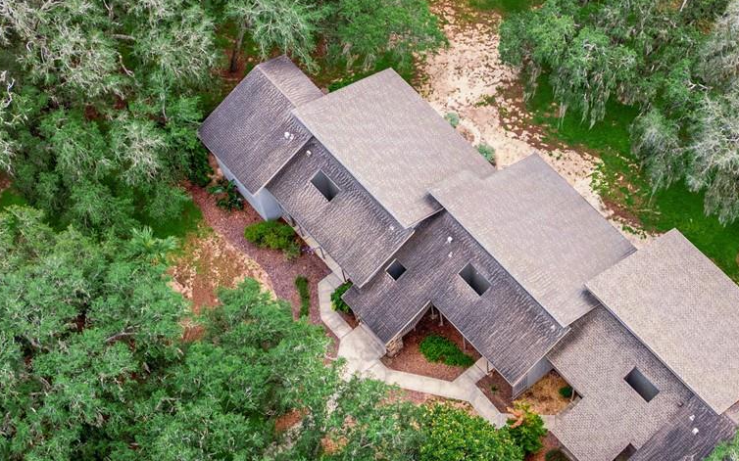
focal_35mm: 54
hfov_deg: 37.2
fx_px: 1087
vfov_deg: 23.2
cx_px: 479
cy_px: 438
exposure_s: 1/60
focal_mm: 4.5
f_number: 2.8
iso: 100
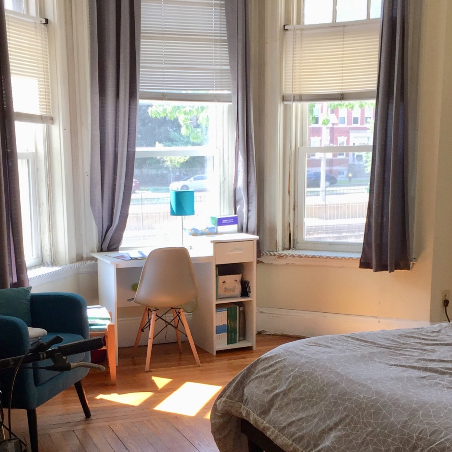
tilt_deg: -12.0
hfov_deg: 33.3
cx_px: 173
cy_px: 315
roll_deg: +1.5
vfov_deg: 33.0
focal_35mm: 51
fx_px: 753
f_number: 2.2
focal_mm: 4.15
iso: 50
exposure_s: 1/120
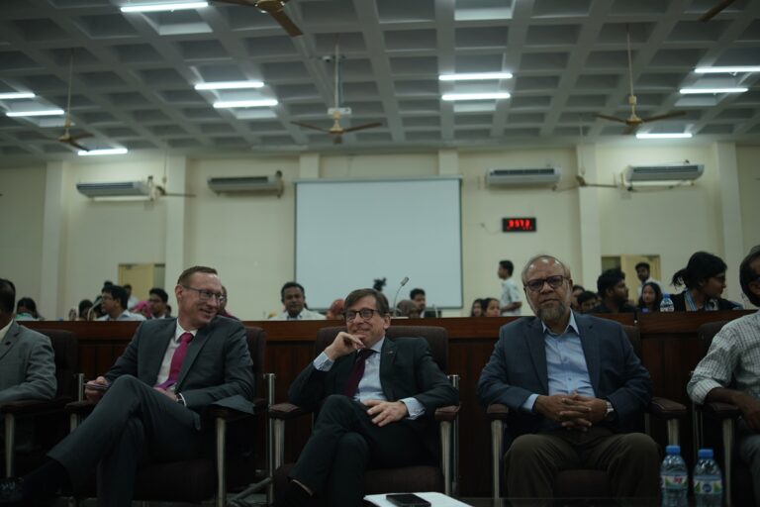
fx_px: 718
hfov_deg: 55.8
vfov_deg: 38.9
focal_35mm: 34
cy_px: 254
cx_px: 380
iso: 100
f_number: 1.3
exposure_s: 1/160
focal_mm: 23
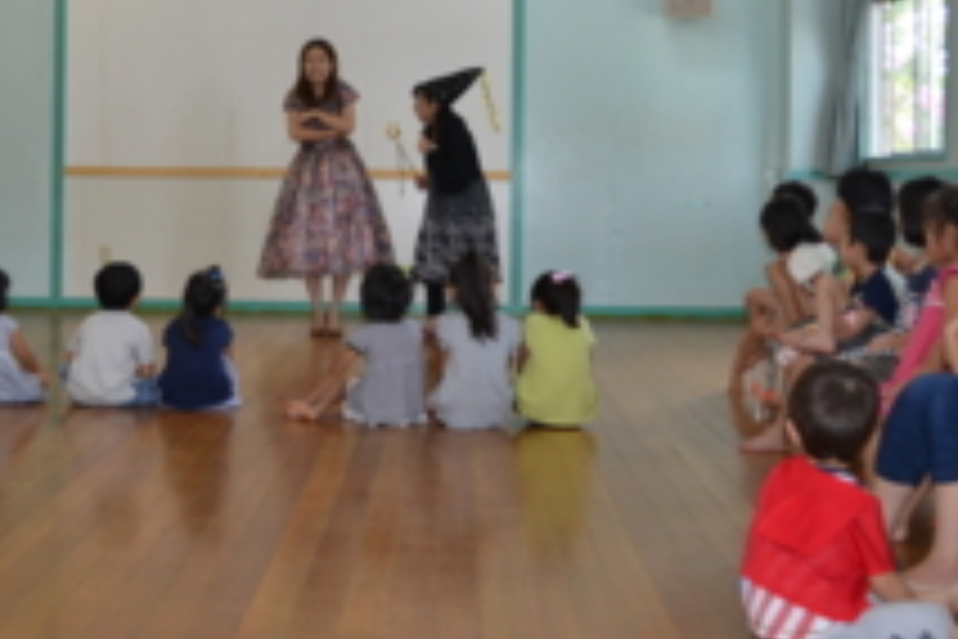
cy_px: 164
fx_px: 1650
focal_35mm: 62
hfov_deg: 32.2
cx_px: 355
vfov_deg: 21.7
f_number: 4
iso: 400
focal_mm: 22
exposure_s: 1/100
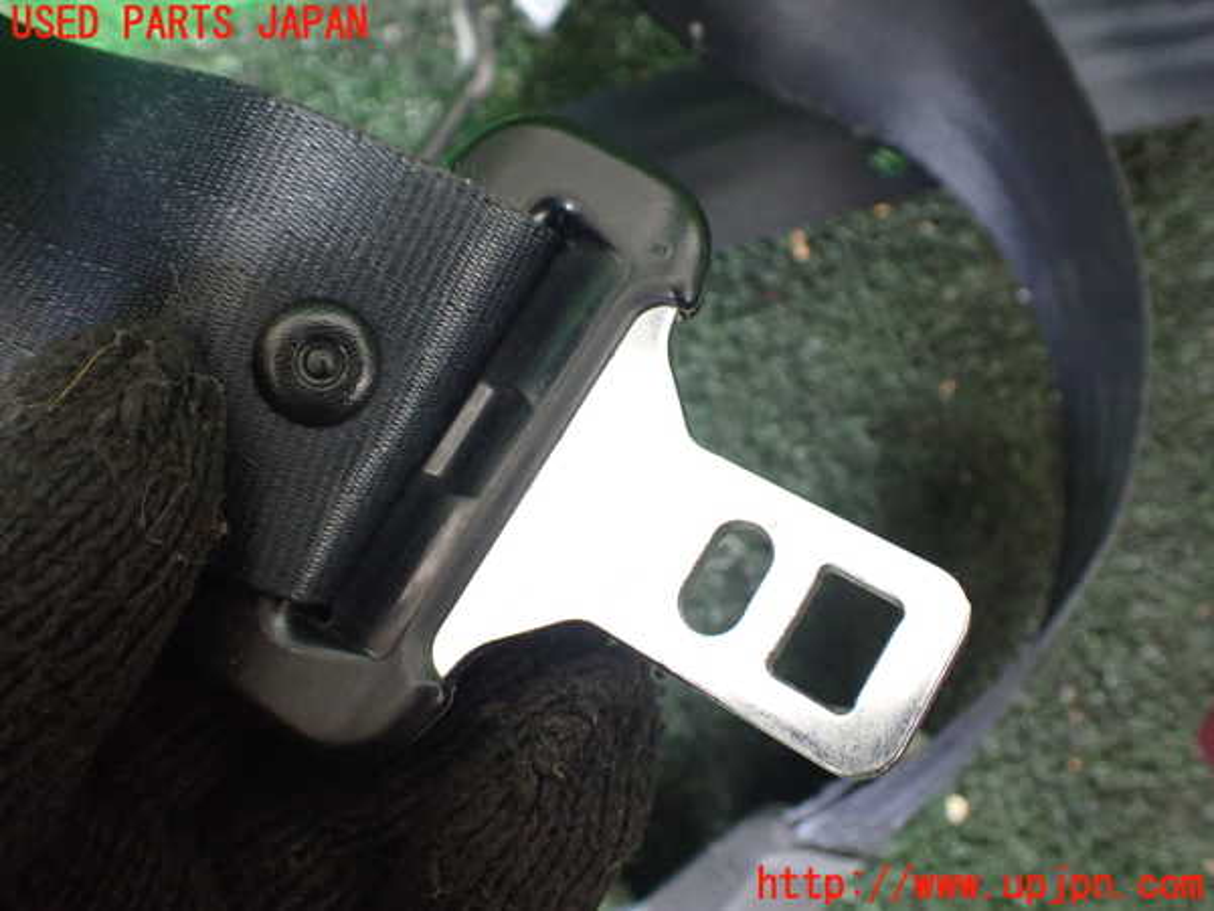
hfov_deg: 60.0
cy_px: 456
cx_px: 607
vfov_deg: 46.8
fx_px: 1052
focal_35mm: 30
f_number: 2.3
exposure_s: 1/125
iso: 800
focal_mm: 5.4
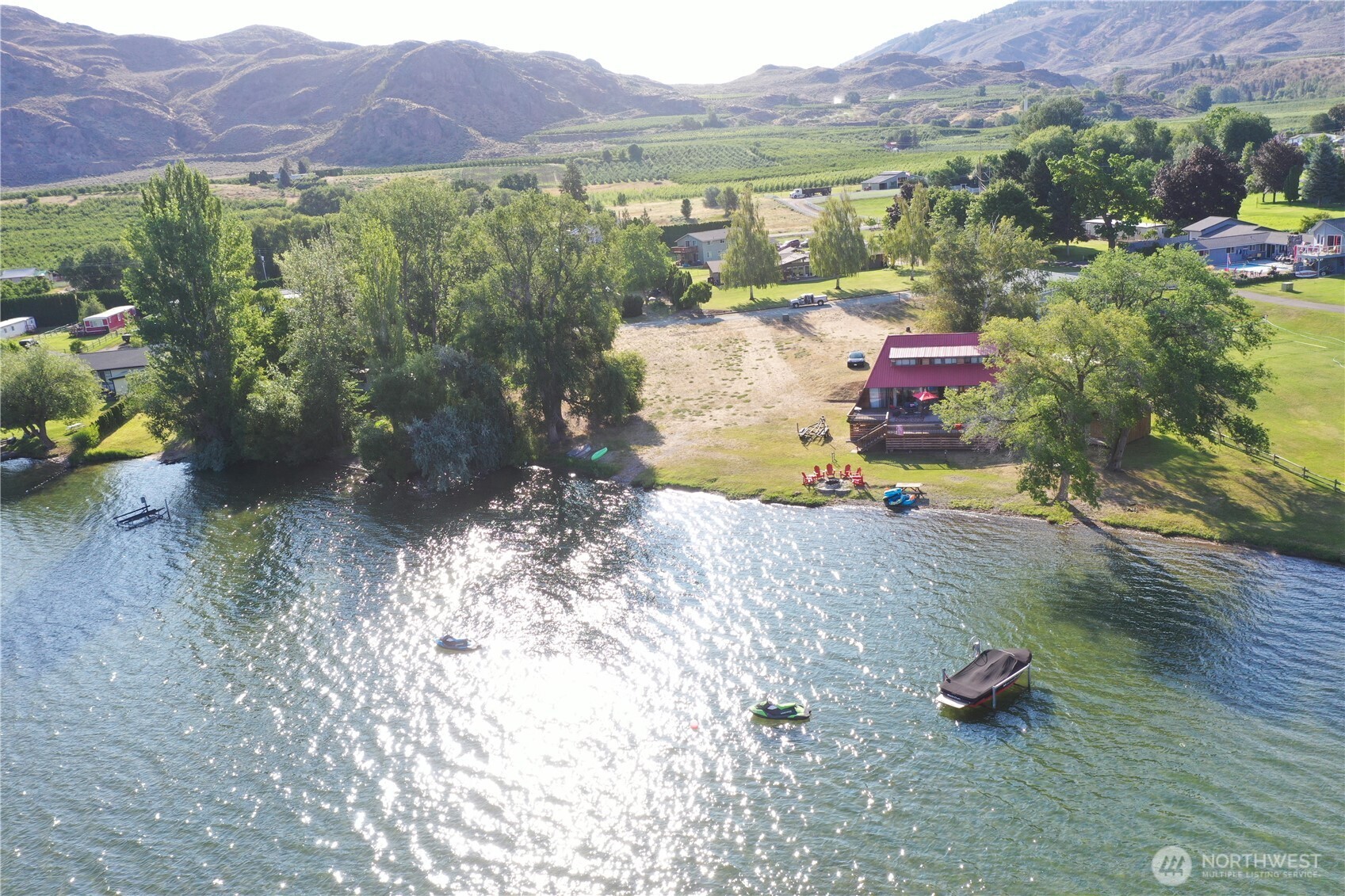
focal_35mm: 28
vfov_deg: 46.4
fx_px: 1046
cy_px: 448
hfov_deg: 65.5
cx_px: 672
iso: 100
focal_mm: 10.26
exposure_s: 1/200
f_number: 5
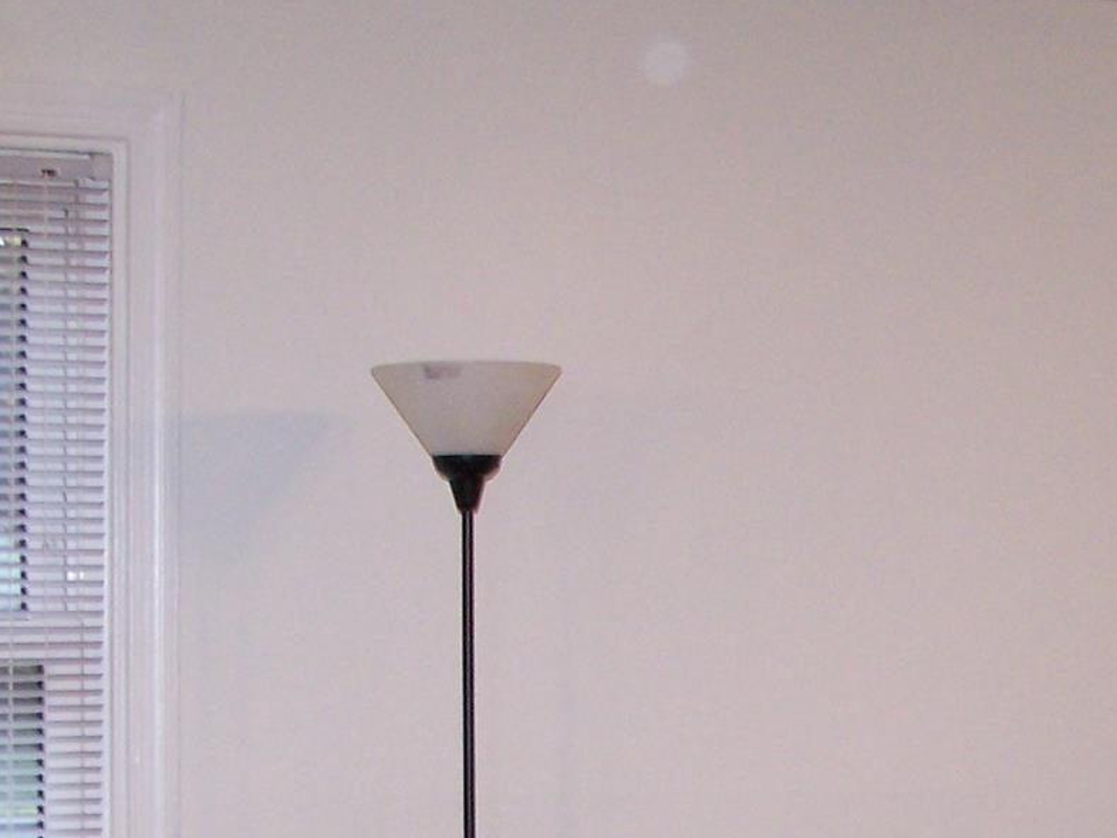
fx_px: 3196
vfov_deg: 14.6
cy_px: 883
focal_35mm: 99
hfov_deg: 19.7
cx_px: 839
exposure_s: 1/60
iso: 140
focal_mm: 6.3
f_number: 2.8
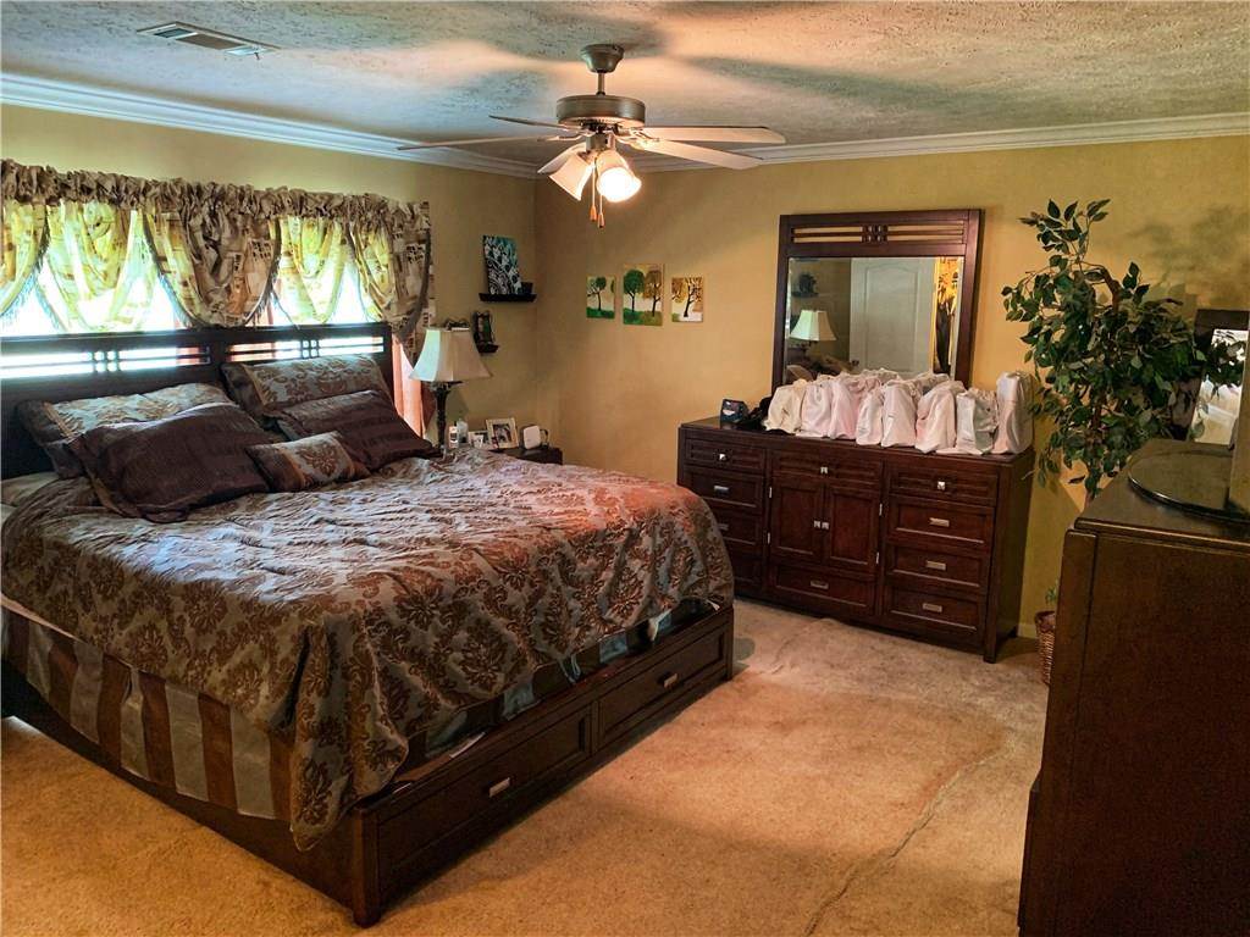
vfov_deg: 53.1
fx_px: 939
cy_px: 468
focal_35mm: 26
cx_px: 625
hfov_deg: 67.3
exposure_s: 1/30
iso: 500
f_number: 1.8
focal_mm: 4.25
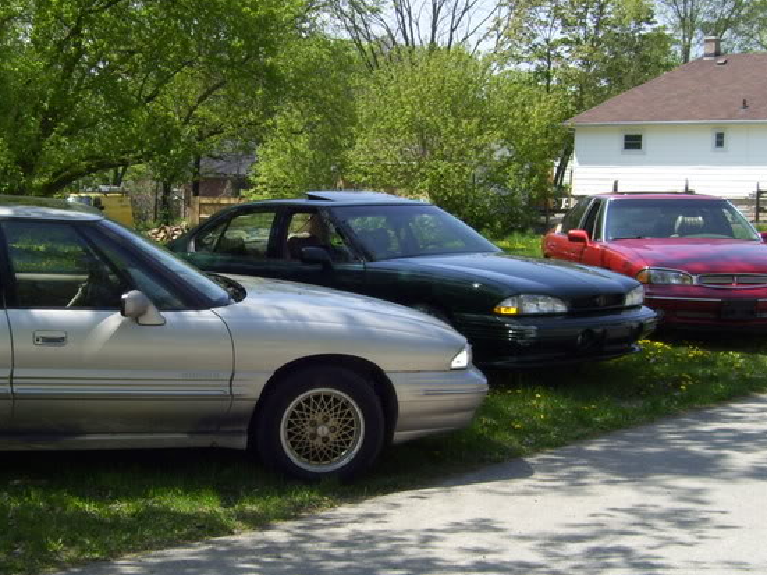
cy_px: 308
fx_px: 1484
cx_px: 242
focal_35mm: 67
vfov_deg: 21.9
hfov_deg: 28.7
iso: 80
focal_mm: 6
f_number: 4.8
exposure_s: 1/320
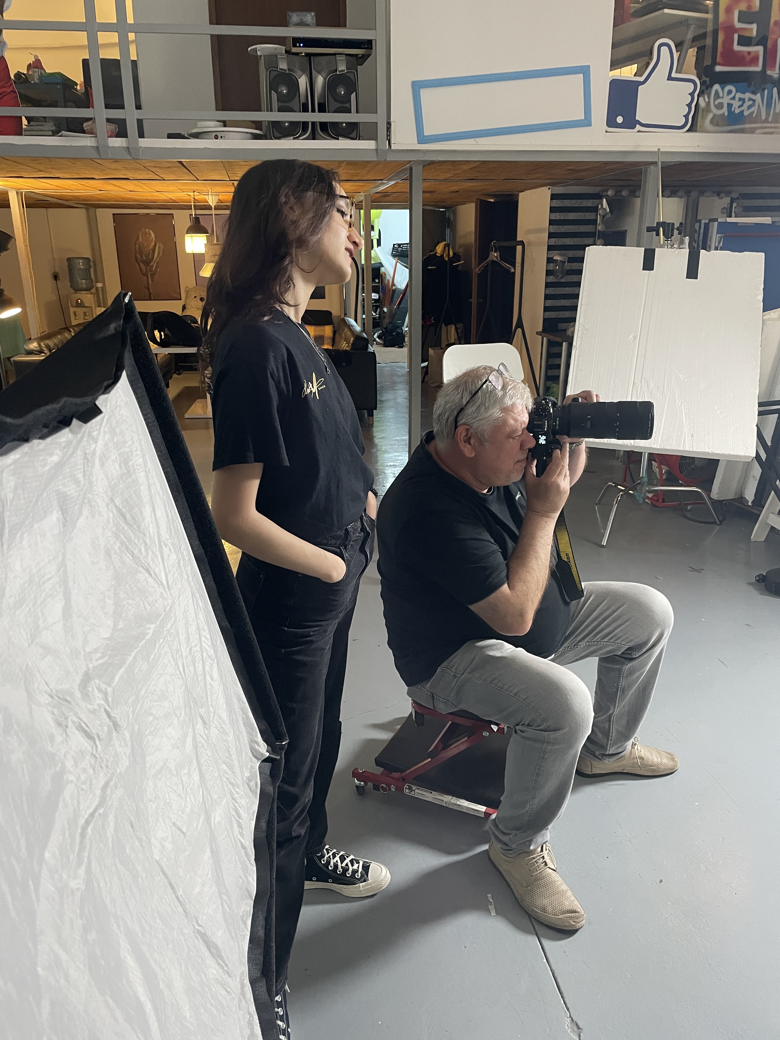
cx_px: 390
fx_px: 781
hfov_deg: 53.1
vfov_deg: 67.3
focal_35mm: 26
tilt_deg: -18.1
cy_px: 520
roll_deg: +1.3
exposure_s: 1/50
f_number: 1.6
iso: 250
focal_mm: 4.2
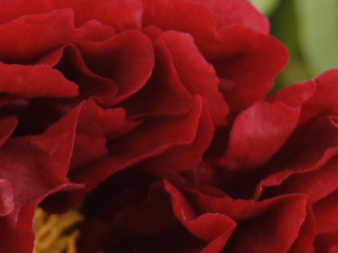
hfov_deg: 7.7
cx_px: -297
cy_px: 250
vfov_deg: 6.0
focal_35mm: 248
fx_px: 2422
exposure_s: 1/400
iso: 125
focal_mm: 22
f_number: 2.8
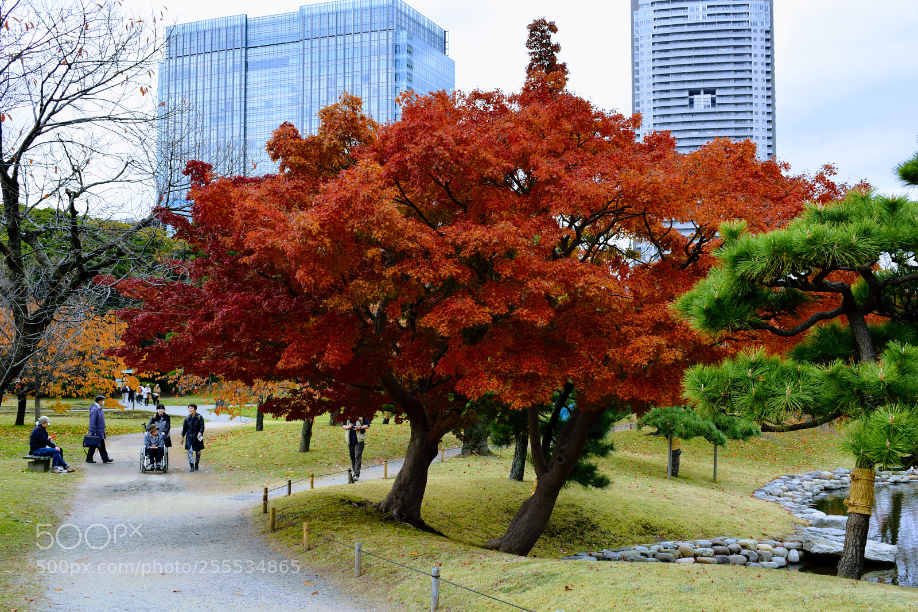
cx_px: 459
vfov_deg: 29.9
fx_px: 1147
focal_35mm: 45
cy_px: 306
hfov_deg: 43.6
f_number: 8
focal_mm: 30
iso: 220
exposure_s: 1/250
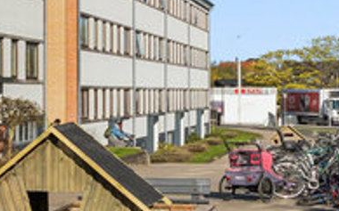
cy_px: -150
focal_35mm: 161
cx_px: -517
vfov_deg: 7.9
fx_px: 1487
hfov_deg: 10.8
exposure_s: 1/640
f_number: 10
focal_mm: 30
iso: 400
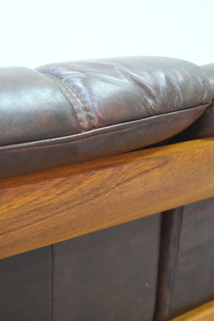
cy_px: 160
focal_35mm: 46
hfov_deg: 29.2
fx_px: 410
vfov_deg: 42.7
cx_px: 107
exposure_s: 1/45
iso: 6400
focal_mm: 30.8
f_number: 4
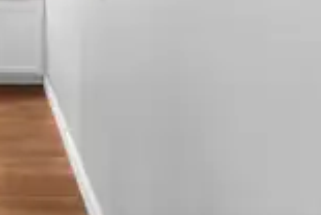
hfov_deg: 35.6
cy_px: -55
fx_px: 438
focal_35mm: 49
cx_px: -14
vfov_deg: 24.5
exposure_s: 1/2
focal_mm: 19
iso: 400
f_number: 8
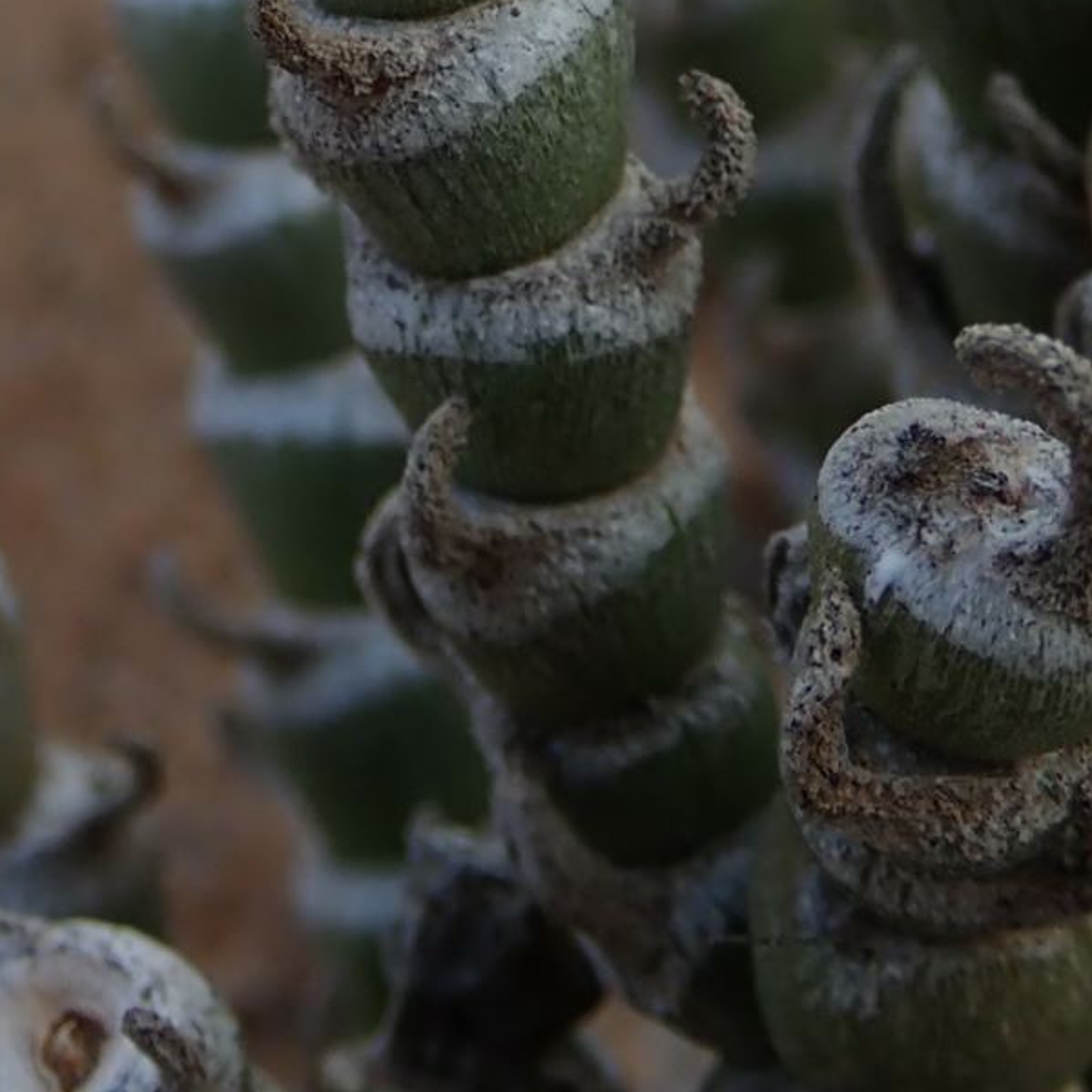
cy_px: -321
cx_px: 332
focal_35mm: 127
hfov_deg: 13.7
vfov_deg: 13.3
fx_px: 4533
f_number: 4
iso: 100
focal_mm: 7.86
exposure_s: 1/320
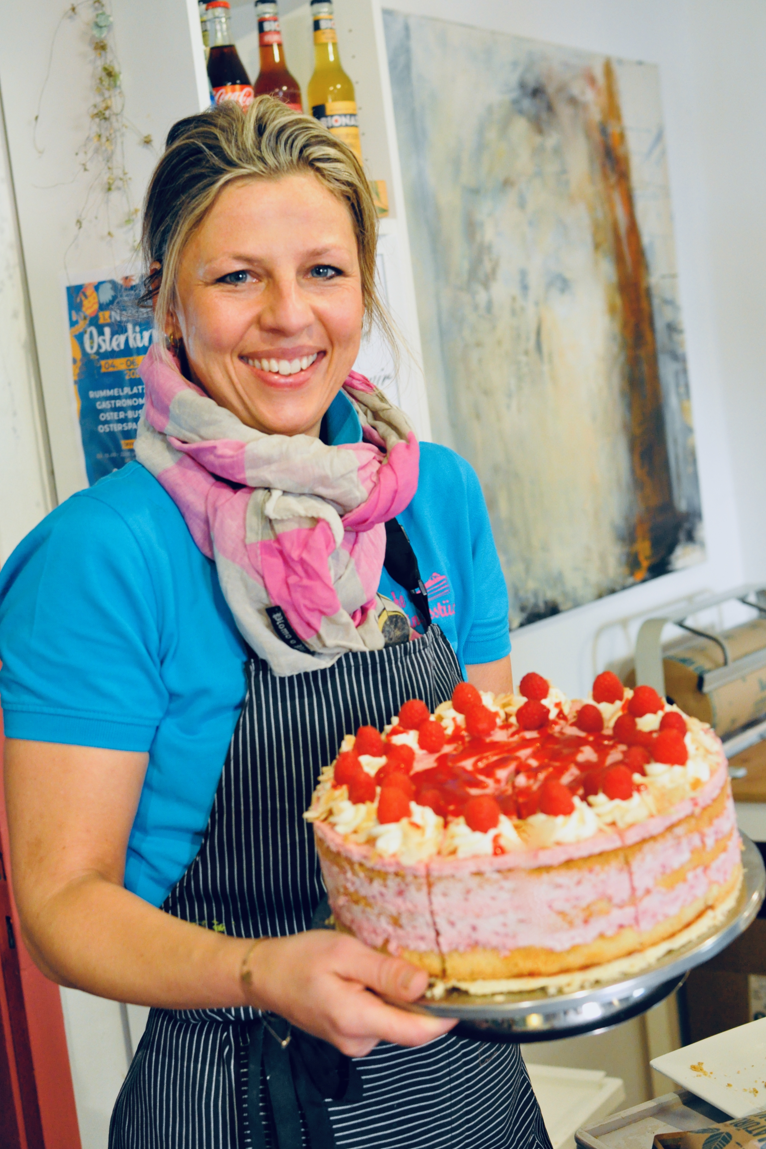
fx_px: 1707
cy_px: 574
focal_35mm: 54
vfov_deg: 37.2
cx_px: 386
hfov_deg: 25.3
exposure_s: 1/60
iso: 1600
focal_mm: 35
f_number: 3.5
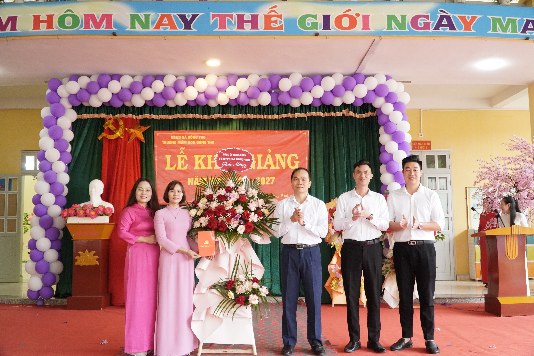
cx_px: 267
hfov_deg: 57.2
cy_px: 178
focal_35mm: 33
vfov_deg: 40.0
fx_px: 489
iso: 2000
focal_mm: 22
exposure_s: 1/125
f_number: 4
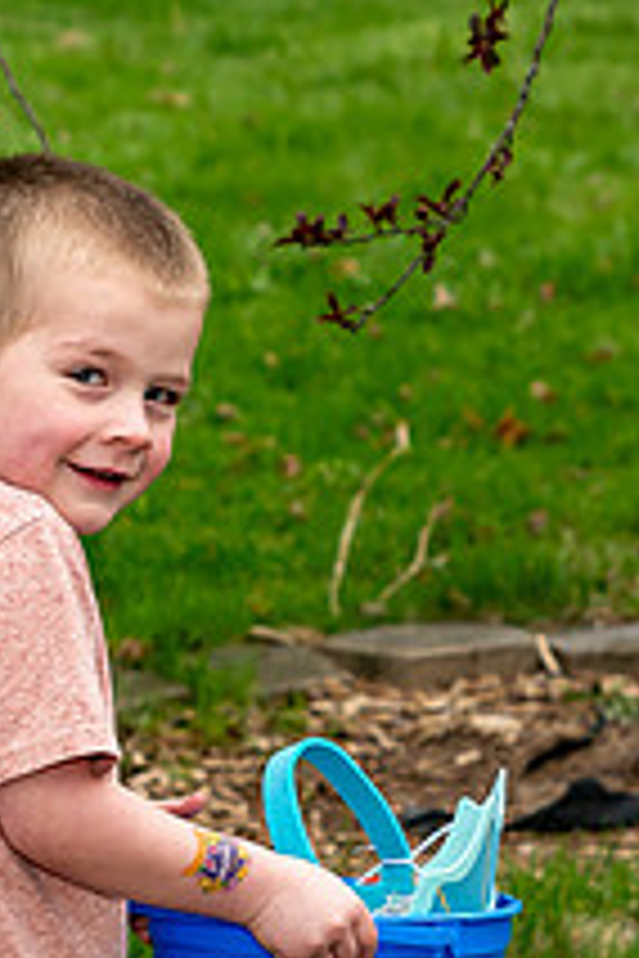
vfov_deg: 9.0
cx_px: 49
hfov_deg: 6.0
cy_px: 836
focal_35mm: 228
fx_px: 6070
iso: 125
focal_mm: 45
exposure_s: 1/200
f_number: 4
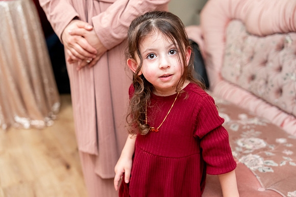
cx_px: 148
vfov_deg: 24.6
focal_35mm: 55
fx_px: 452
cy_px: 98
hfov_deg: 36.2
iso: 5000
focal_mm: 55
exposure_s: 1/160
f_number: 2.8
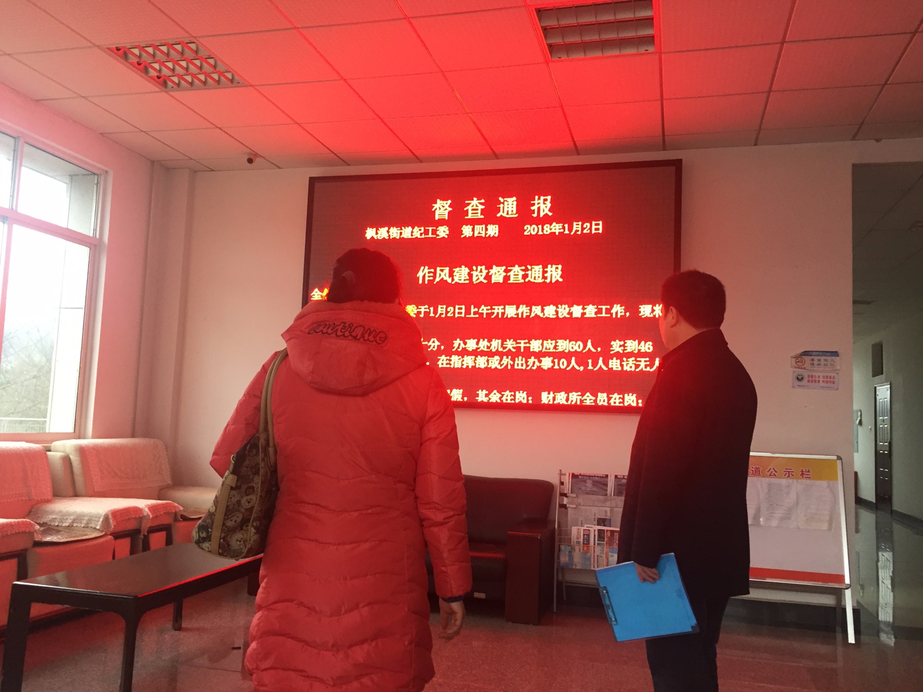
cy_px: 346
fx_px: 773
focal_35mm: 29
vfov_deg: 48.2
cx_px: 462
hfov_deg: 61.7
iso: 160
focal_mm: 4.15
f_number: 2.2
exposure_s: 1/33
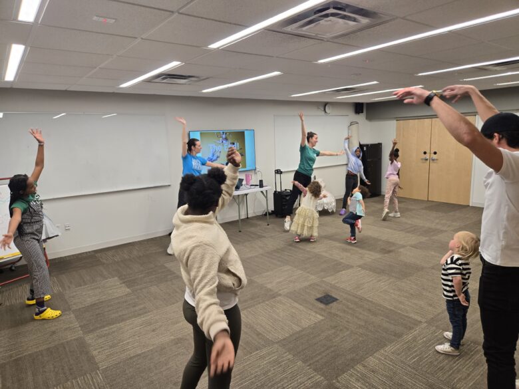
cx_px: 260
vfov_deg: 58.9
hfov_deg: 73.9
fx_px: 345
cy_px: 194
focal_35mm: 23
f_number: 1.8
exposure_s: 1/120
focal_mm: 5.4
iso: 100
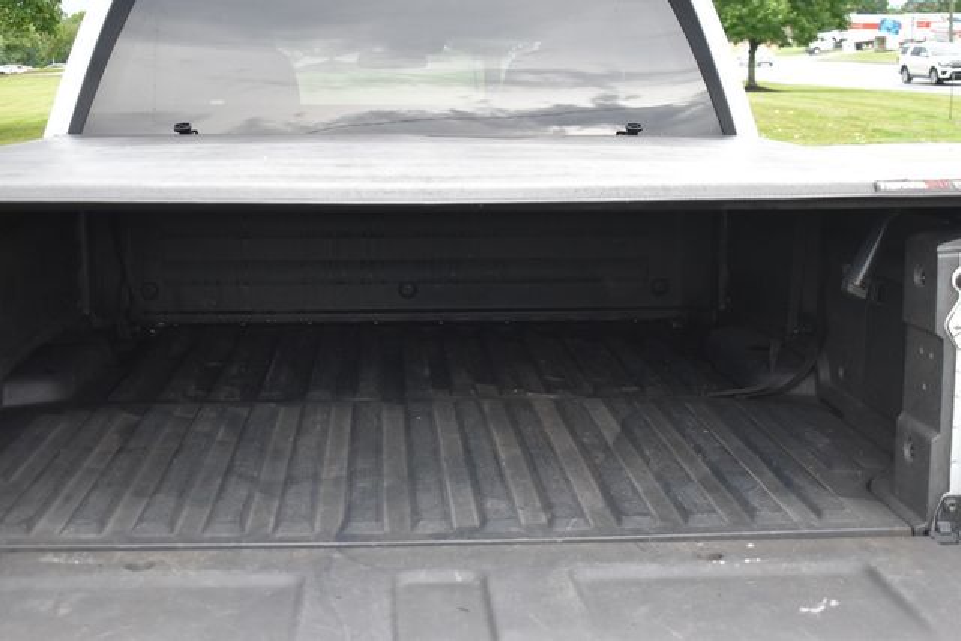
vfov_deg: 26.5
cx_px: 480
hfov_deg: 38.9
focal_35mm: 51
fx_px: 1362
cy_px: 320
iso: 800
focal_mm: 34
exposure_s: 1/250
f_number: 4.5
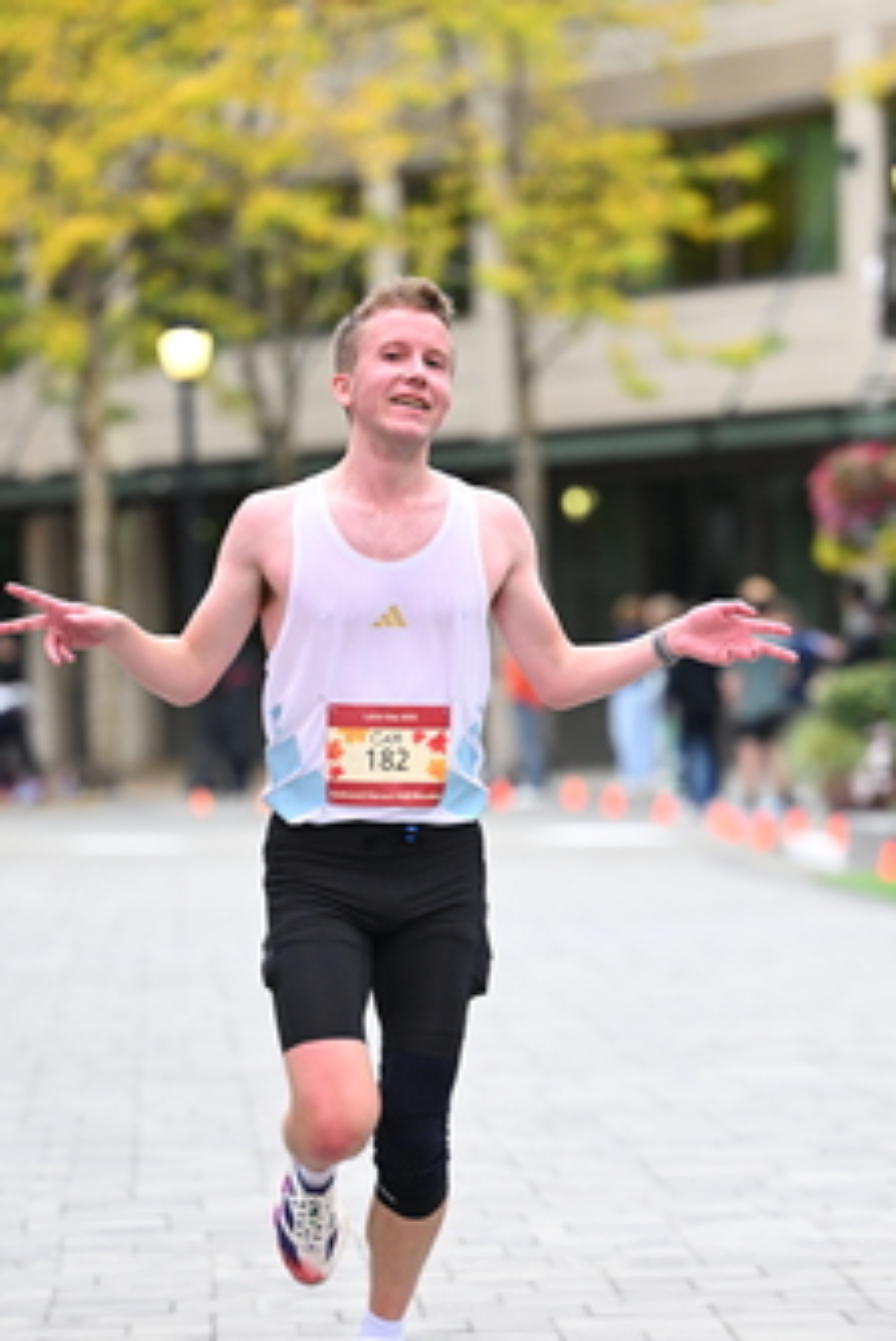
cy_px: 923
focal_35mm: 214
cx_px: 597
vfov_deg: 9.6
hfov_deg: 6.4
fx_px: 7980
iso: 1600
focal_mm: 130
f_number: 2.8
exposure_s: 1/1250
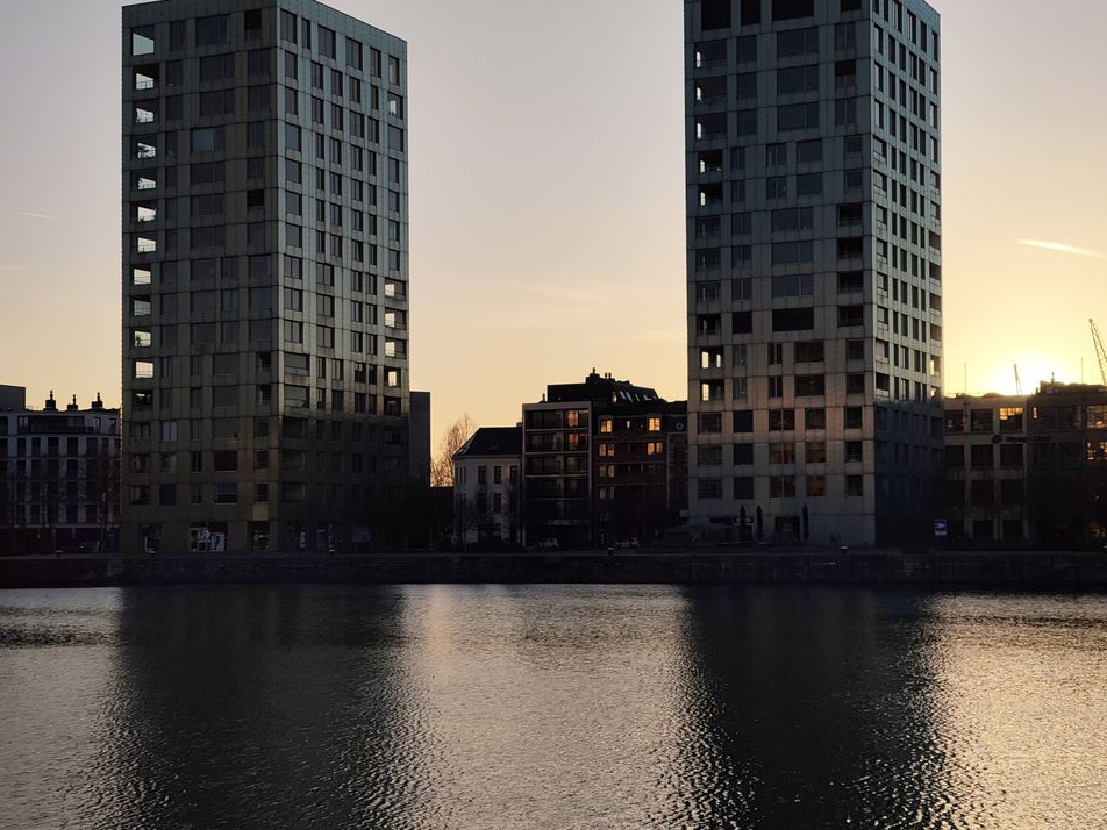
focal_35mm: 63
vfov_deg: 23.3
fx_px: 2015
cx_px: 654
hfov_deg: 30.7
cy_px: 443
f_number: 2
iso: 100
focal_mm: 7.1
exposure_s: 1/3753
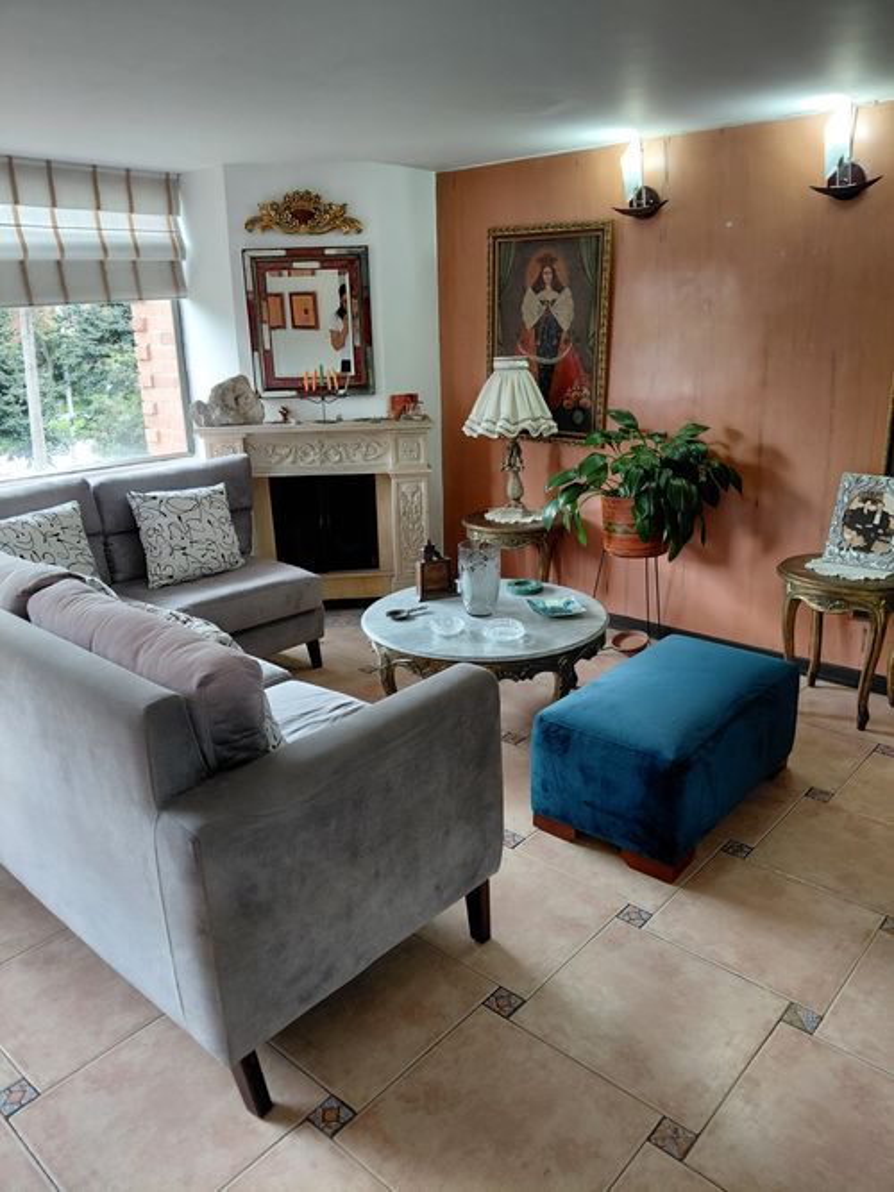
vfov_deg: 69.4
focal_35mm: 25
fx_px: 861
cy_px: 596
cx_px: 447
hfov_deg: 54.9
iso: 160
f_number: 1.8
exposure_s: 1/120
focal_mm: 4.69
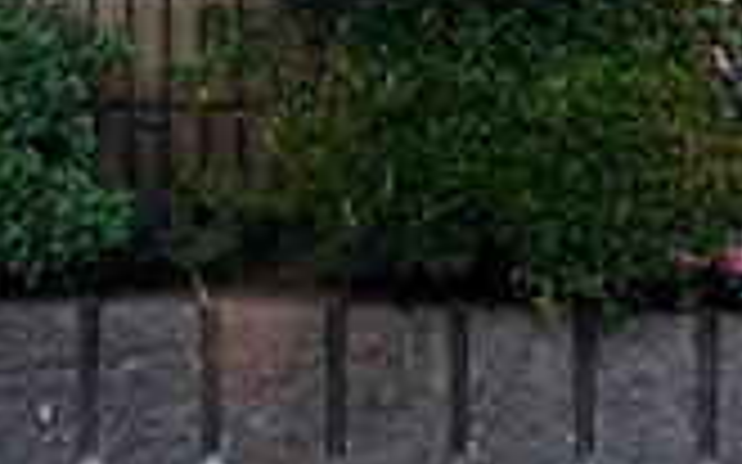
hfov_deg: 11.6
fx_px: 3639
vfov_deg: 6.9
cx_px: 283
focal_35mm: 180
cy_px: -579
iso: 40
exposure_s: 1/40
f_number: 2.4
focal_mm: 3.3
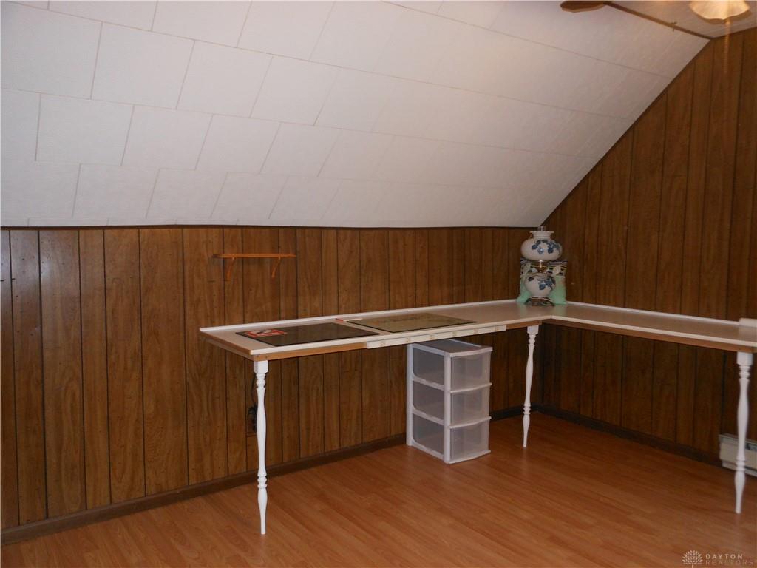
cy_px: 284
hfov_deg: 63.4
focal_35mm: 28
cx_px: 378
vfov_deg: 49.7
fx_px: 612
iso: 250
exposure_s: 1/25
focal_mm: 5
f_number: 3.7
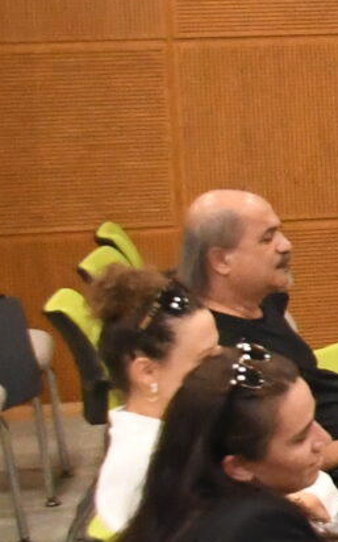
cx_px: 1652
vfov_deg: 12.2
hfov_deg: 5.7
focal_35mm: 171
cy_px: 187
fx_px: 2524
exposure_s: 1/160
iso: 5000
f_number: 7.1
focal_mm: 18
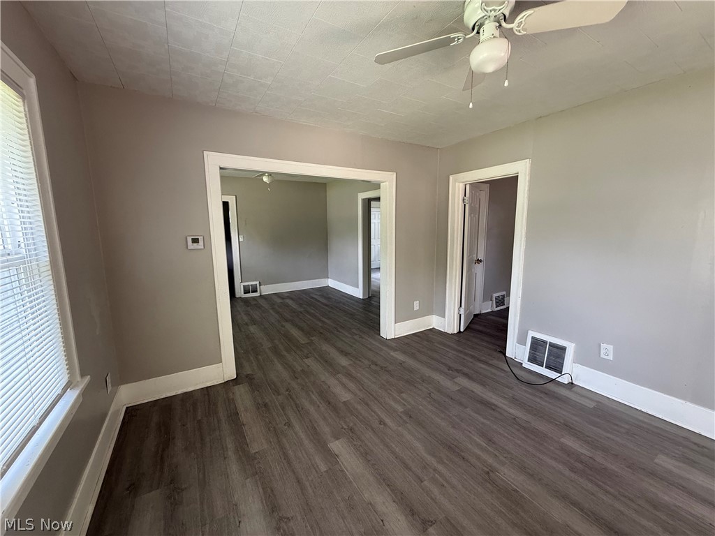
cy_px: 268
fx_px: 289
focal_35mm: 14
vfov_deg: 85.7
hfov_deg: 102.1
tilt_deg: -7.9
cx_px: 358
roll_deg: +0.3
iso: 200
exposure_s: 1/99
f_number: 2.2
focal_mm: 2.22
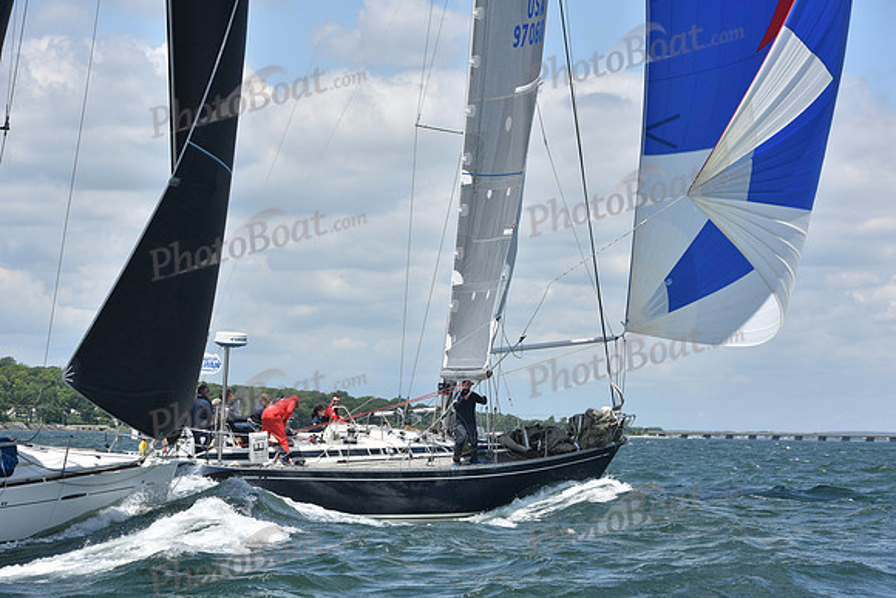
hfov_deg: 20.8
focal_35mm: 98
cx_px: 448
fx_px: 2440
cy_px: 299
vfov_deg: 14.0
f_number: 7.1
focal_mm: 98
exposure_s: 1/1250
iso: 250
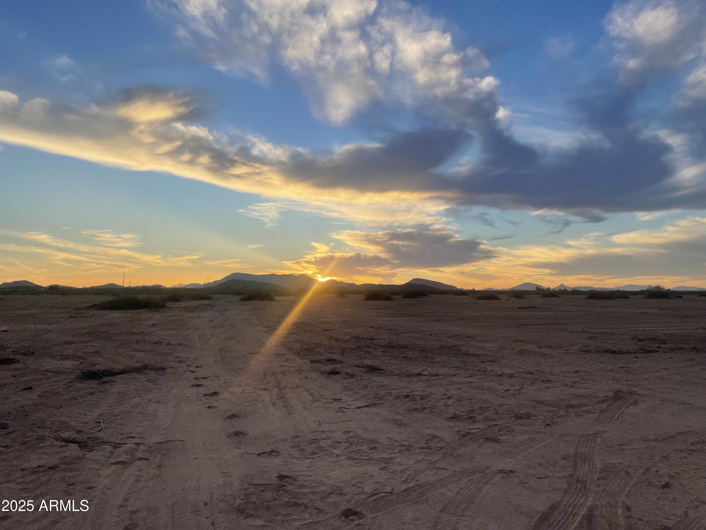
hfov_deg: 67.3
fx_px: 530
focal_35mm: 26
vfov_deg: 53.1
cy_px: 265
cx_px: 353
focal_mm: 4.2
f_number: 1.6
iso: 32
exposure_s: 1/1319
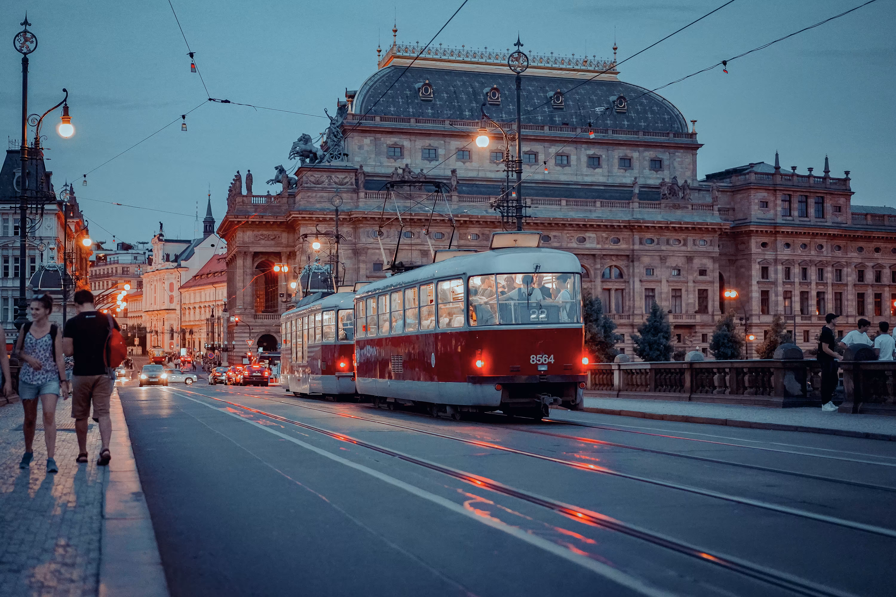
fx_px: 1369
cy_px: 298
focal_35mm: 55
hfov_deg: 36.2
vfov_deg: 24.6
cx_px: 448
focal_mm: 55
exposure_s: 1/500
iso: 5000
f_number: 2
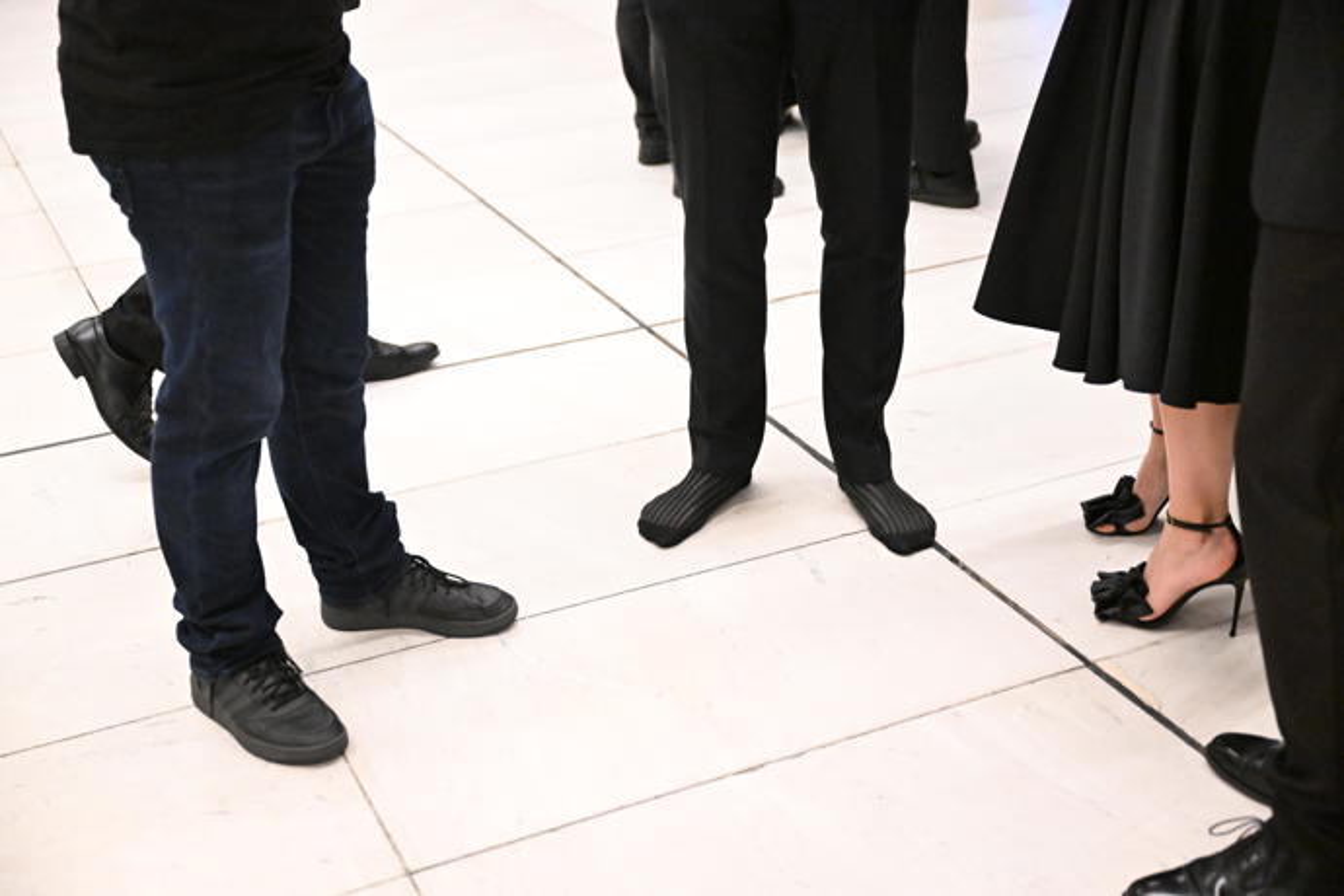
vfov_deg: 28.1
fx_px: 1792
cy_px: 448
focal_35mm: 48
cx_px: 672
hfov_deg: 41.1
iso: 16000
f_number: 2.8
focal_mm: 48
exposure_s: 1/1000
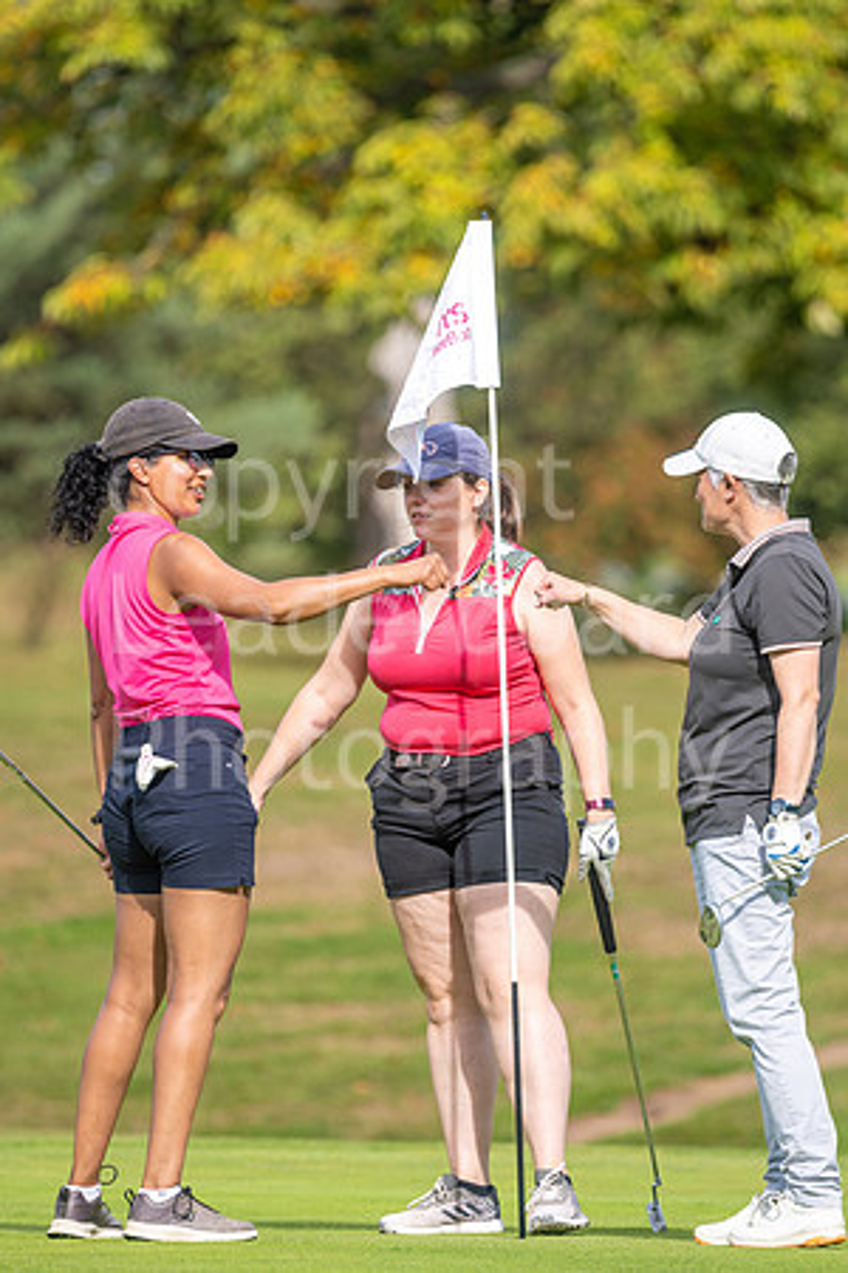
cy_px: 636
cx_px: 424
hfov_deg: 3.1
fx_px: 15899
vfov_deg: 4.6
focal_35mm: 450
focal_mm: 300
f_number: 4.5
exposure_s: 1/640
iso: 100
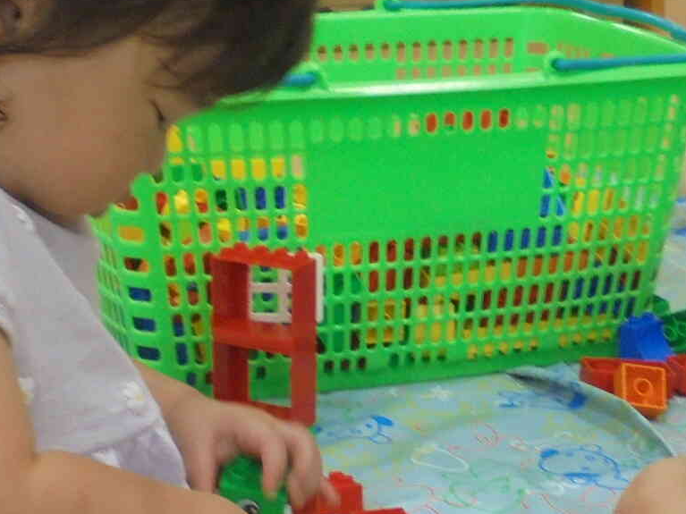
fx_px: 1942
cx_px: 521
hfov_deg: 19.9
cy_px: 476
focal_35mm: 98
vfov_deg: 14.9
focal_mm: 5.3
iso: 100
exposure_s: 1/30
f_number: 3.7
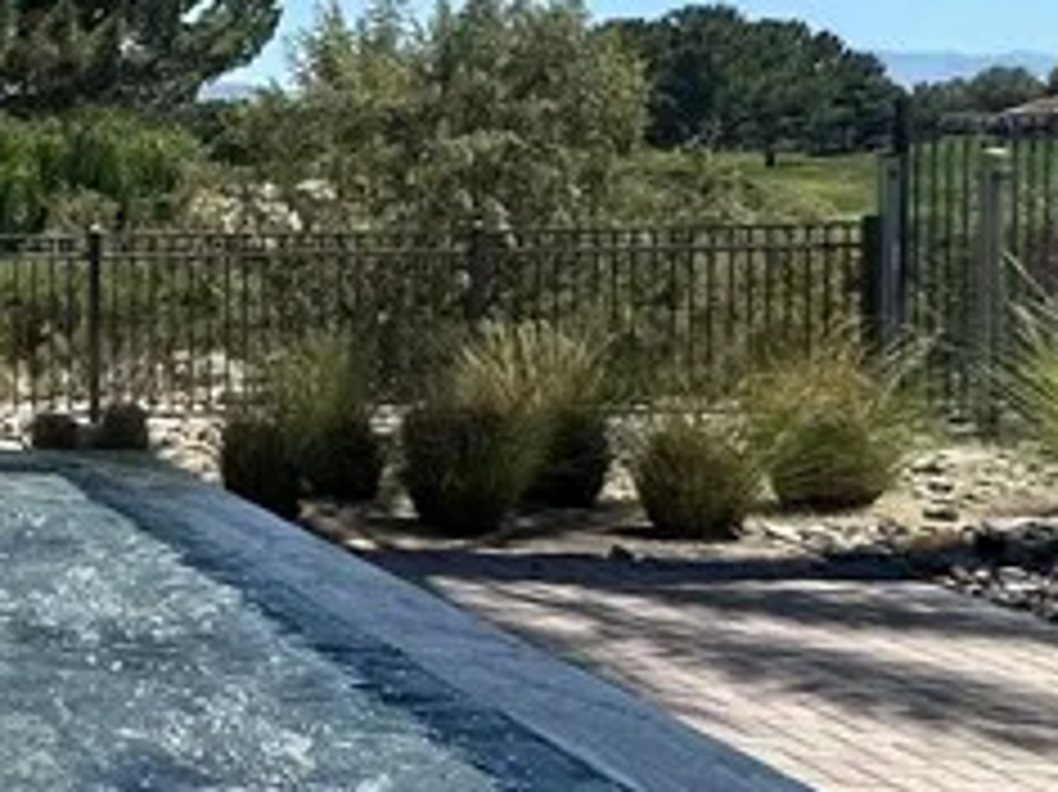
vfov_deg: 23.9
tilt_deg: -1.9
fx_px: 1863
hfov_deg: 20.7
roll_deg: +1.5
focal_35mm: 61
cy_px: 252
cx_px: -891
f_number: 2.2
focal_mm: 2.22
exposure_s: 1/2618
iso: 50
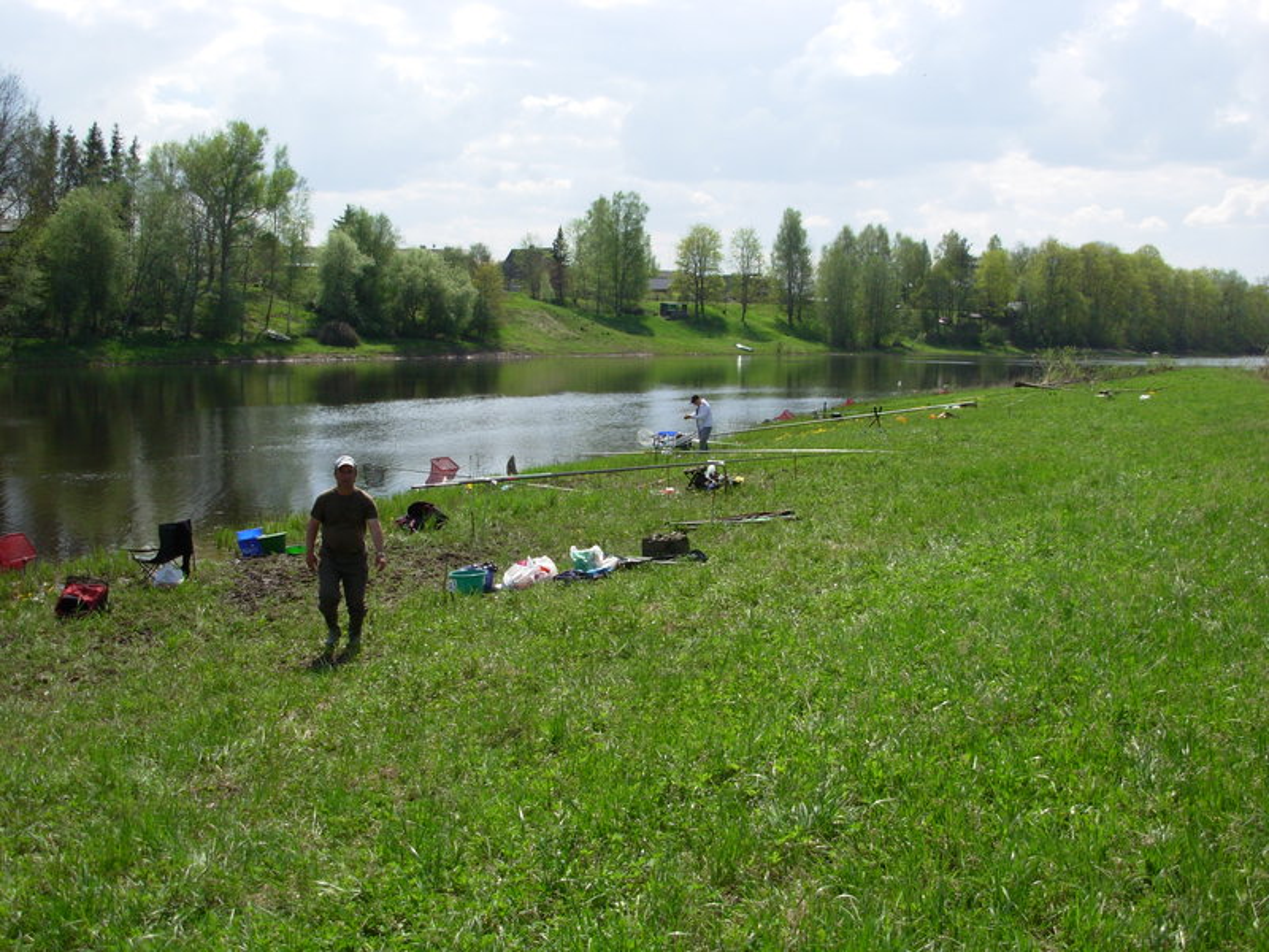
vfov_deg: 37.7
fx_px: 1393
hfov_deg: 49.0
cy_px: 476
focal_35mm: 38
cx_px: 634
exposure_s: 1/1024
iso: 50
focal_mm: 6.3
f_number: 2.9
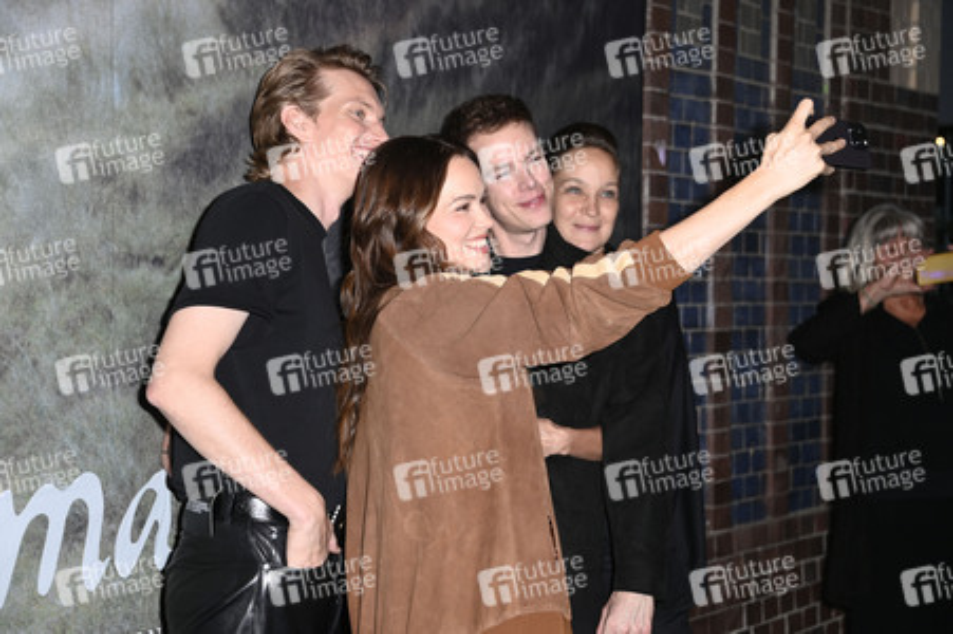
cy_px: 317
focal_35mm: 82
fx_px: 2169
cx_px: 476
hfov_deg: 24.8
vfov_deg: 16.6
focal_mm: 82
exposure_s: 1/250
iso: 500
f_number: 5.6
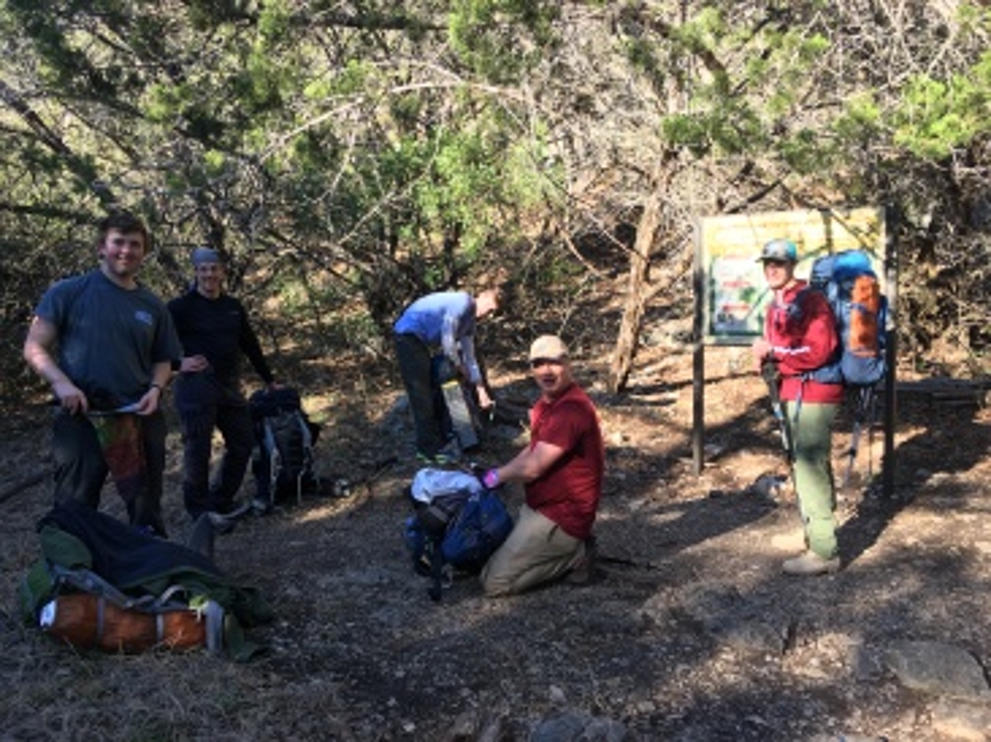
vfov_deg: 48.2
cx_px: 496
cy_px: 371
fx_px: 830
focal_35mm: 29
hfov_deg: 61.7
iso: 25
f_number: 2.2
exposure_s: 1/120
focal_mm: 4.15
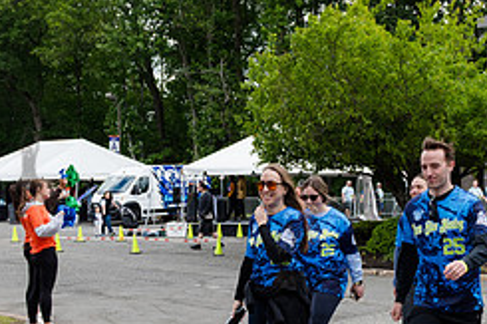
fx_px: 838
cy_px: 276
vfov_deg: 21.5
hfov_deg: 32.4
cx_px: 278
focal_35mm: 62
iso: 400
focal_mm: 24
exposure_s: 1/640
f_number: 5
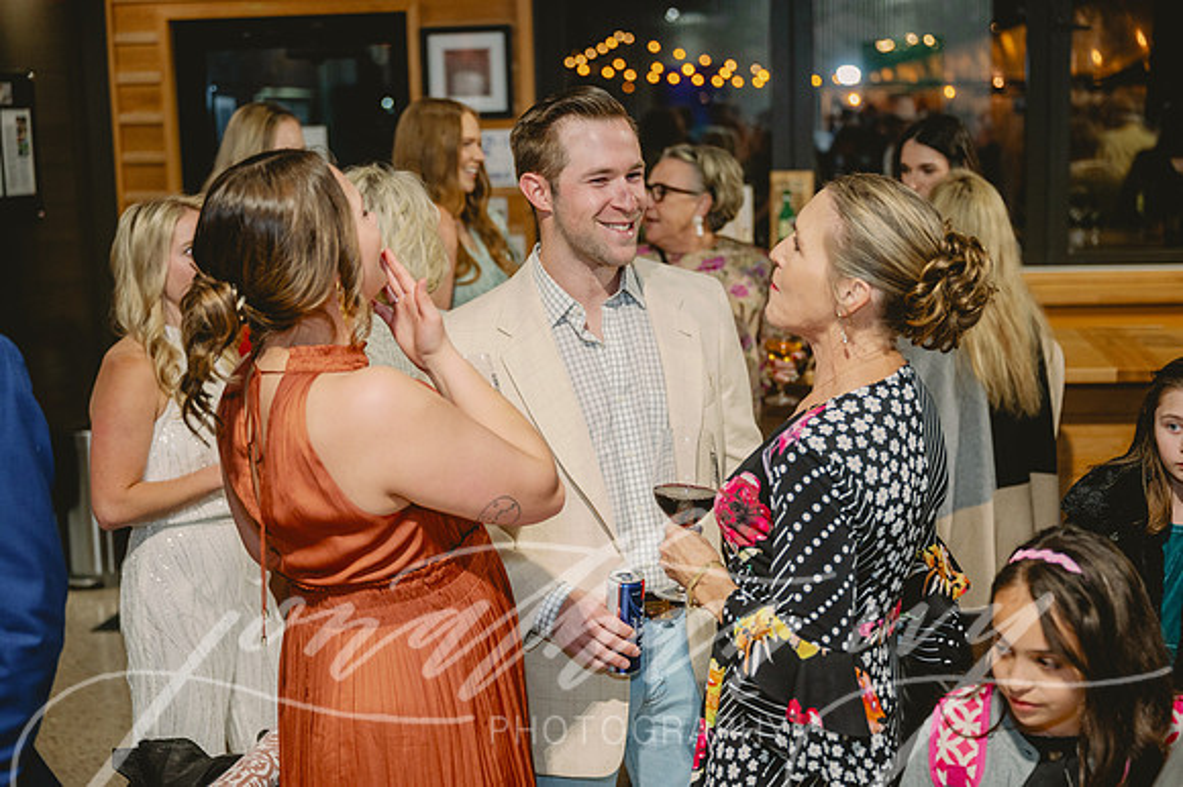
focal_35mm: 53
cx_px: 592
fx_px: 1741
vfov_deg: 25.5
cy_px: 394
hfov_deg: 37.5
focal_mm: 53
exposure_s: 1/160
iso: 1250
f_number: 2.8
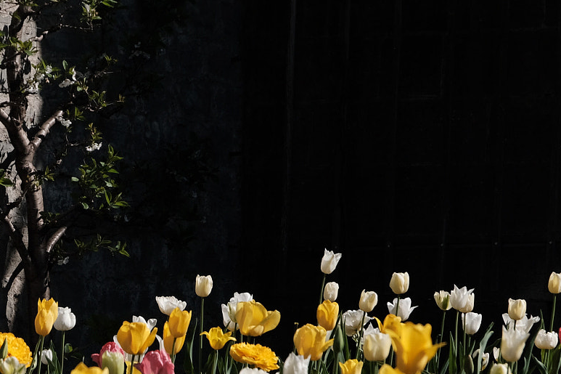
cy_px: 246
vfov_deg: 3.3
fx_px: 6543
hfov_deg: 4.9
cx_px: 38
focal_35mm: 420
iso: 400
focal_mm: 135
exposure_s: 1/600
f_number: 11
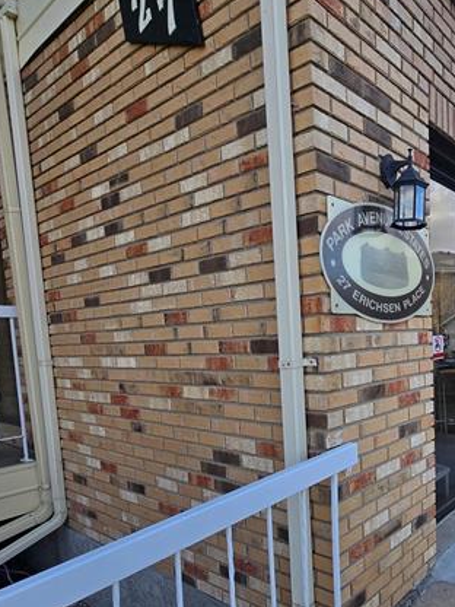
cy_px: 379
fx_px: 421
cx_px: 366
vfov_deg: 70.4
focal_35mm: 24
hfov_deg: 53.0
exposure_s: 1/1002
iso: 50
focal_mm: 2.2
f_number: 2.2
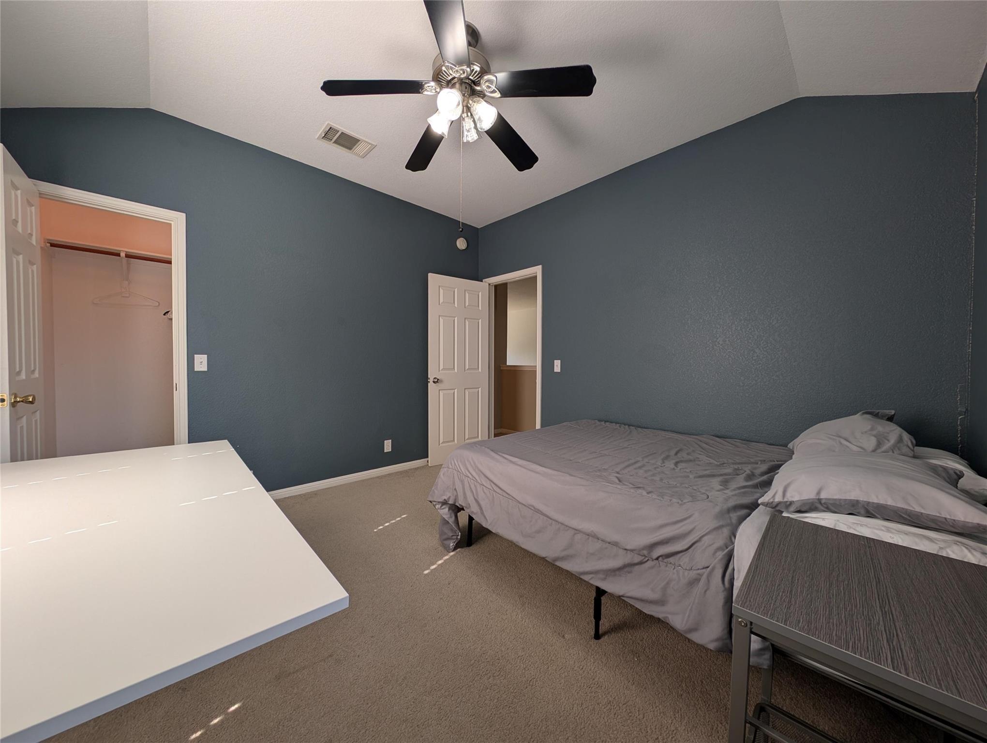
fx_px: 343
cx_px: 494
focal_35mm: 12
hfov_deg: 110.5
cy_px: 372
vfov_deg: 94.6
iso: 58
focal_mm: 2.23
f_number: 1.95
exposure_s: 1/120
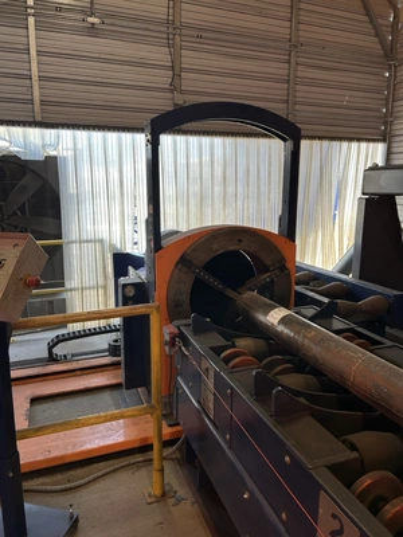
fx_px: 404
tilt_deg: -10.1
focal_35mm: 26
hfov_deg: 53.1
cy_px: 268
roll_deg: -0.1
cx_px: 202
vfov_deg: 67.3
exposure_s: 1/131
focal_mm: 5.7
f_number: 1.5
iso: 32
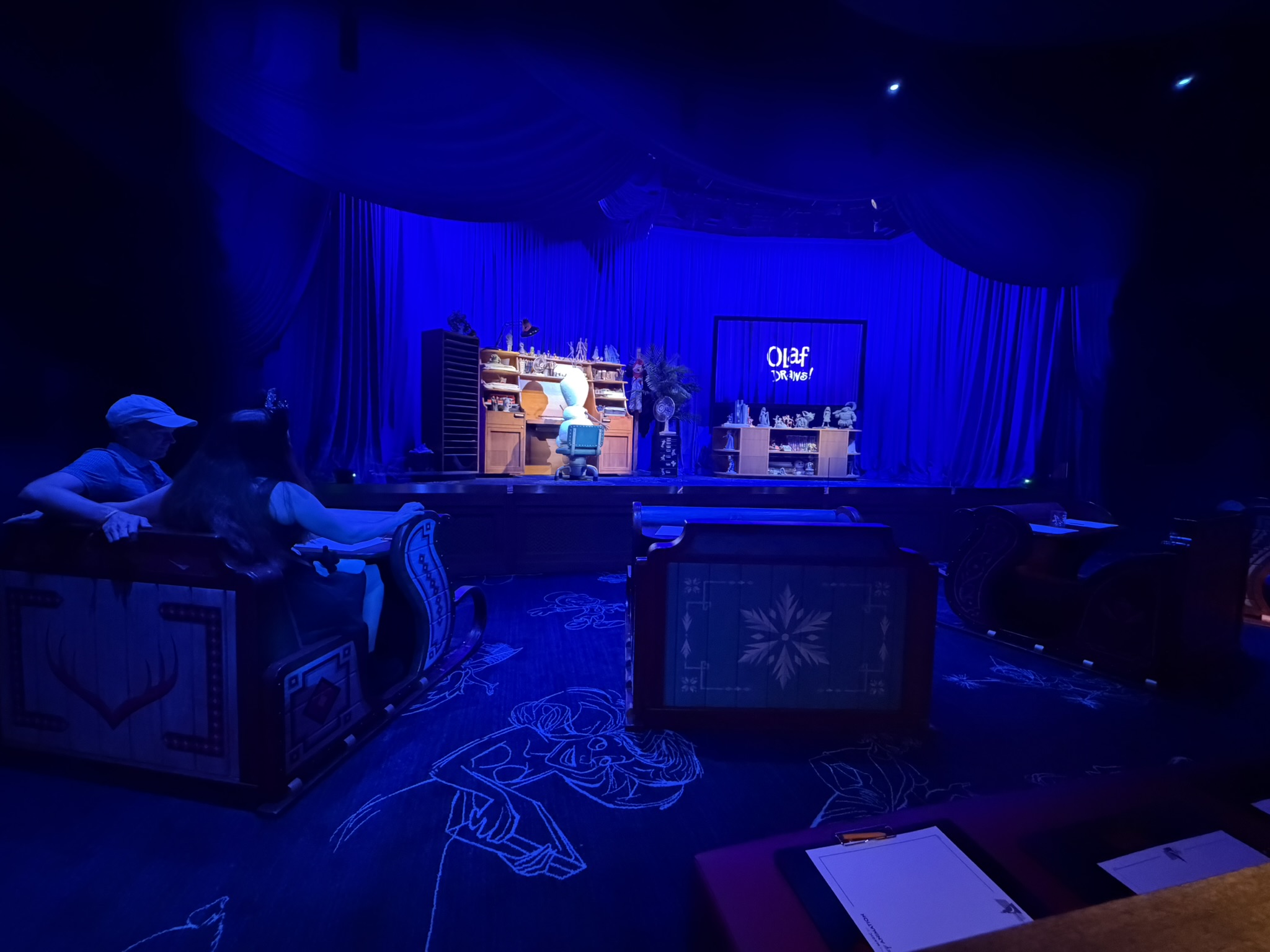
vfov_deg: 85.7
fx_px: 514
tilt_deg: -3.8
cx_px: 635
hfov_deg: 102.1
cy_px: 476
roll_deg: -1.2
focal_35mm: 14
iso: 3200
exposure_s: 1/28
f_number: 2.2
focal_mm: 2.22
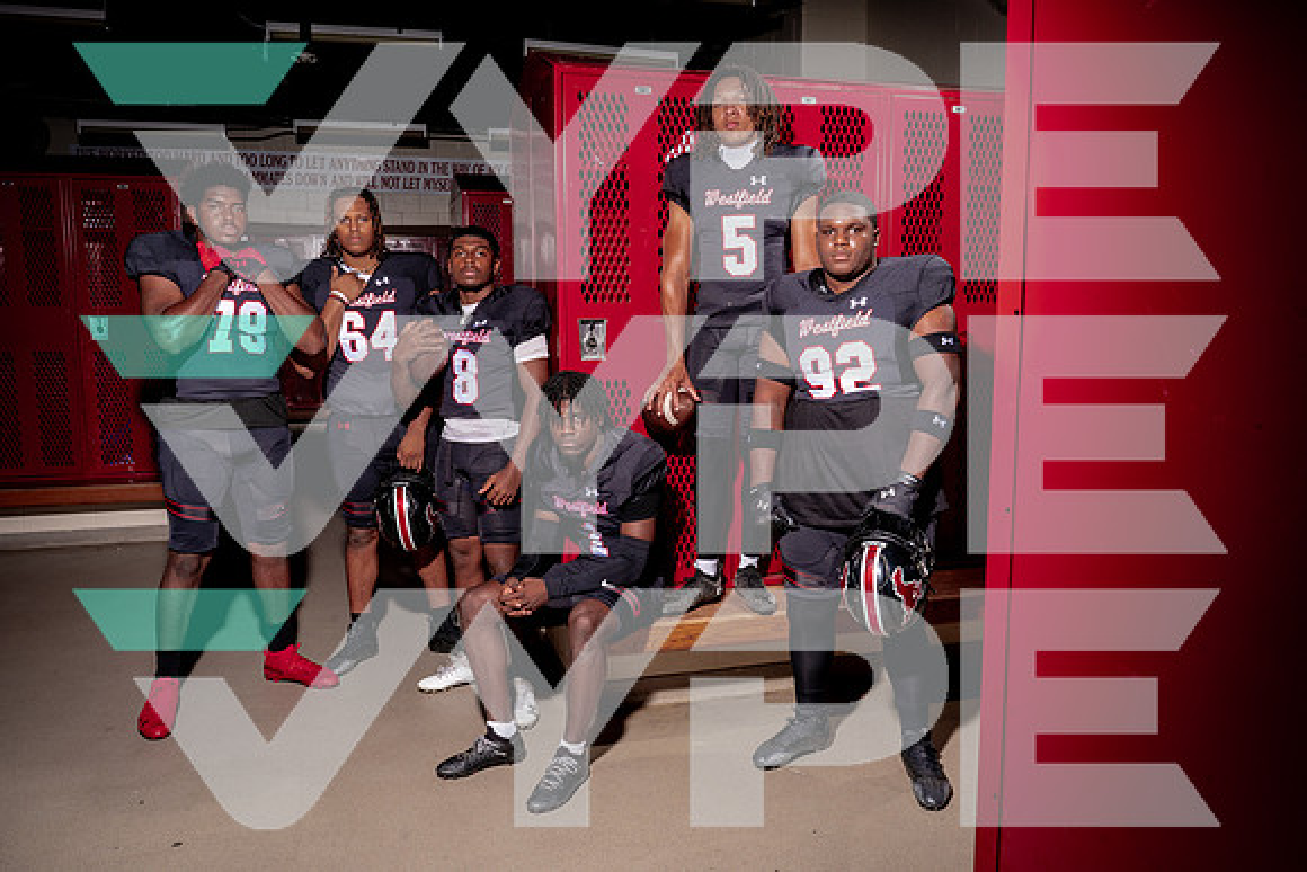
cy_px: 436
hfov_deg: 66.6
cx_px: 654
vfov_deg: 47.3
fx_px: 995
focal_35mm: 27
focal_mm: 27
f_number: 11
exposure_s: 1/250
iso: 100
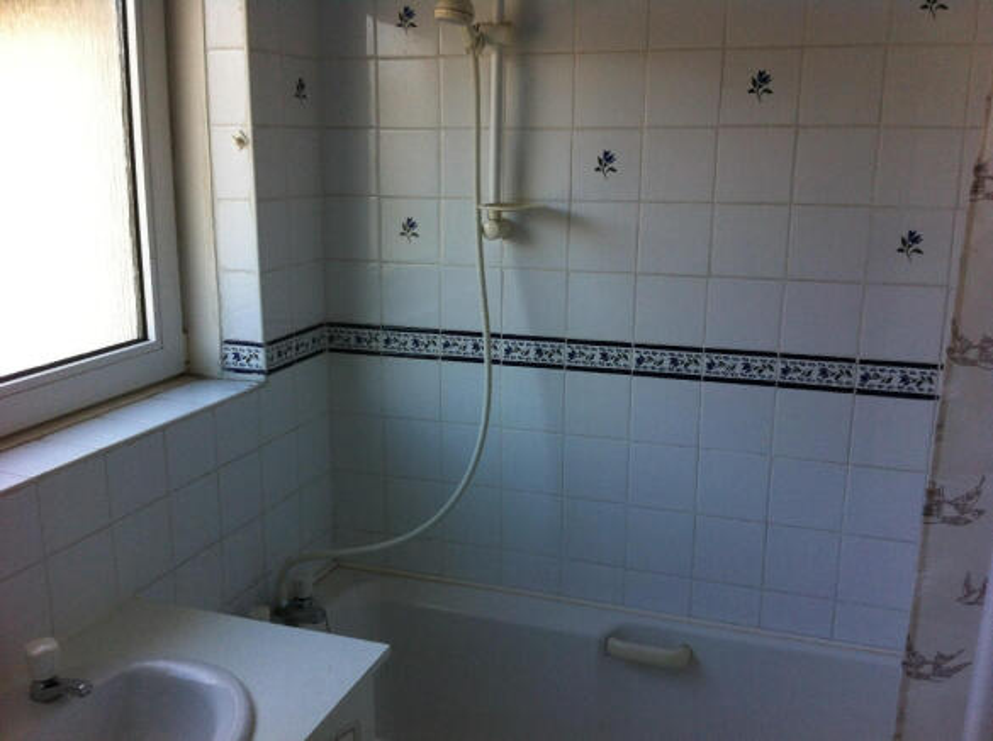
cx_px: 496
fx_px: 1003
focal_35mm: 35
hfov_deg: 52.7
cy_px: 370
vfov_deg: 40.6
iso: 125
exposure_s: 1/120
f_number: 2.8
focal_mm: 3.85
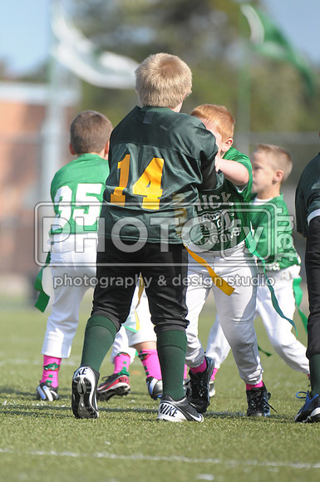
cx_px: 160
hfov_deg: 3.0
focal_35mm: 450
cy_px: 241
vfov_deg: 4.6
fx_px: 6018
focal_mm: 300
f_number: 4
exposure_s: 1/8000
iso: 1600
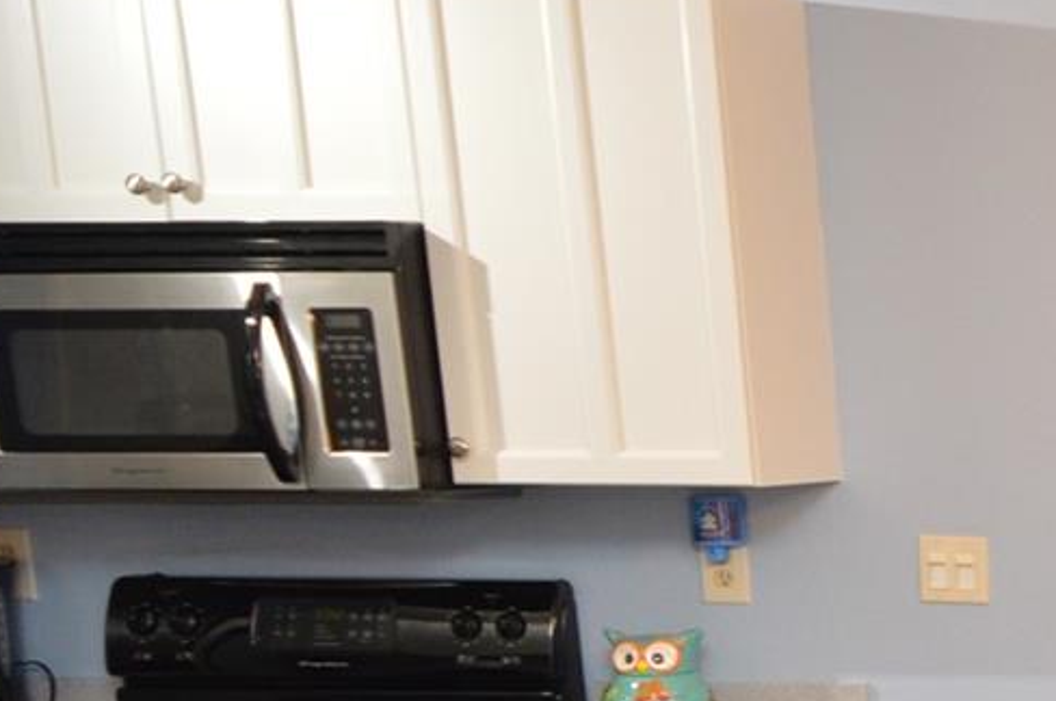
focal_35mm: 59
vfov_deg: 21.4
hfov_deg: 25.0
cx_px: 1629
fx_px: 1728
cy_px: 821
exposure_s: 1/60
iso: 720
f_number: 4
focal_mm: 12
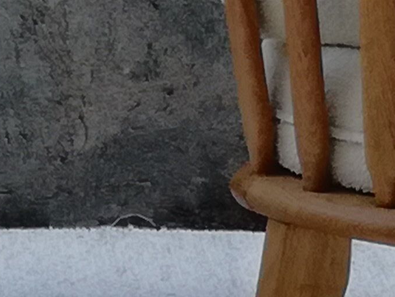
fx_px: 1883
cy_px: 41
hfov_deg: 11.6
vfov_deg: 9.0
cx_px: -129
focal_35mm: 165
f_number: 2
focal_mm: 3.79
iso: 64
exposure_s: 1/100
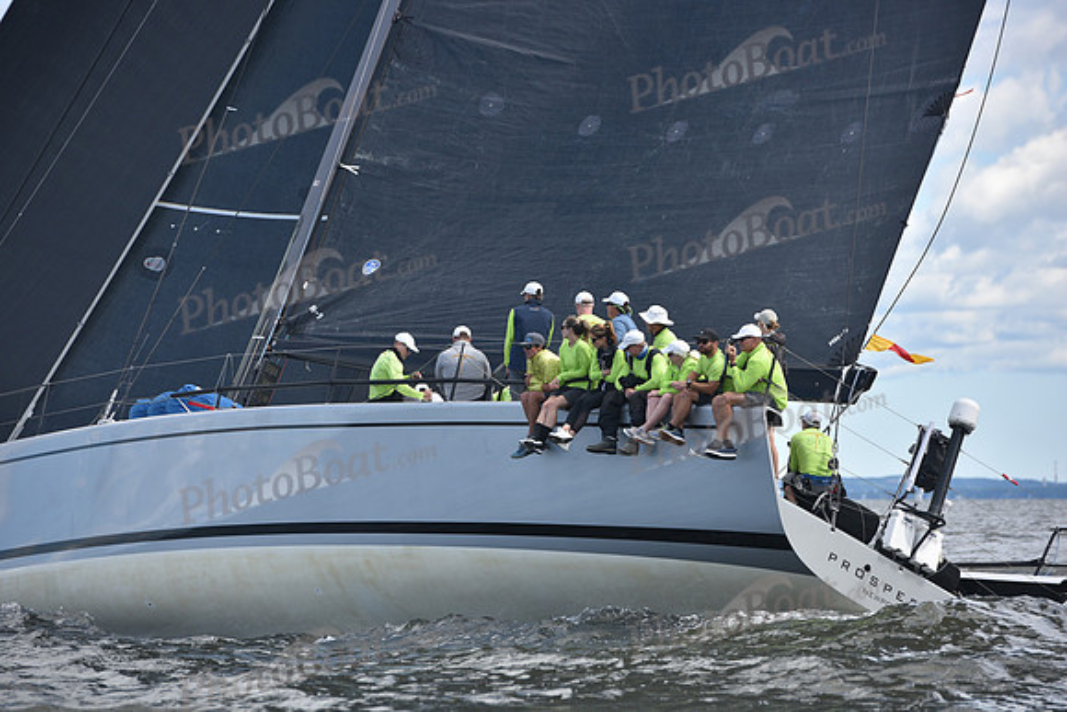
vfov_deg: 6.9
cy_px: 356
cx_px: 534
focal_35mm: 200
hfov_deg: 10.3
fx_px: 5929
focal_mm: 200
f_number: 5.6
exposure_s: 1/1000
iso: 250
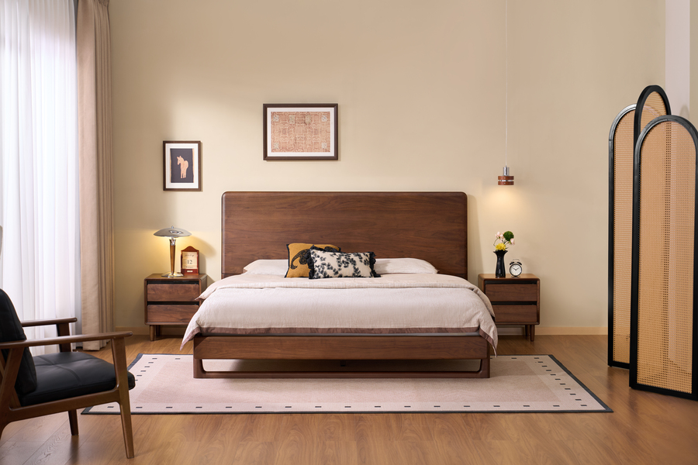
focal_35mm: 63
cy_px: 232
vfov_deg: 21.6
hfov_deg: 31.9
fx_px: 1221
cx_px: 349
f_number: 4.5
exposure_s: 1/15
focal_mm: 63
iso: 200
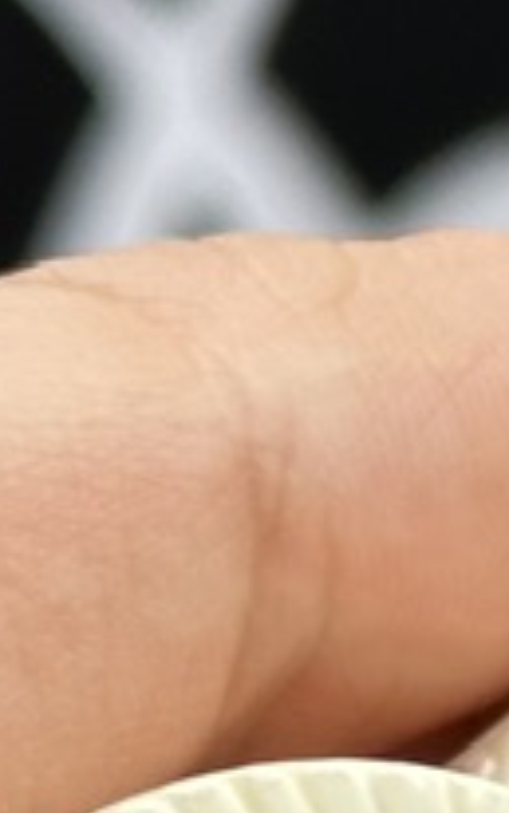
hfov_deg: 4.1
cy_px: 410
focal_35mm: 316
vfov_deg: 6.6
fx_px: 7004
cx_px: 1302
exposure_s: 1/464
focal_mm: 6.86
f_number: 1.78
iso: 64
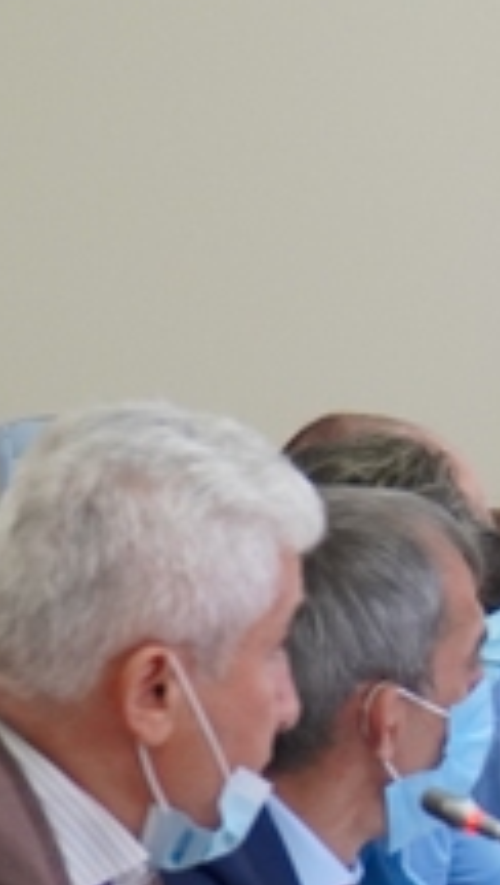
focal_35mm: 268
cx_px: 1451
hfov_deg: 4.4
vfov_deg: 8.0
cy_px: 623
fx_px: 6301
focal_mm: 41
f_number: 4
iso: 1000
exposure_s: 1/160
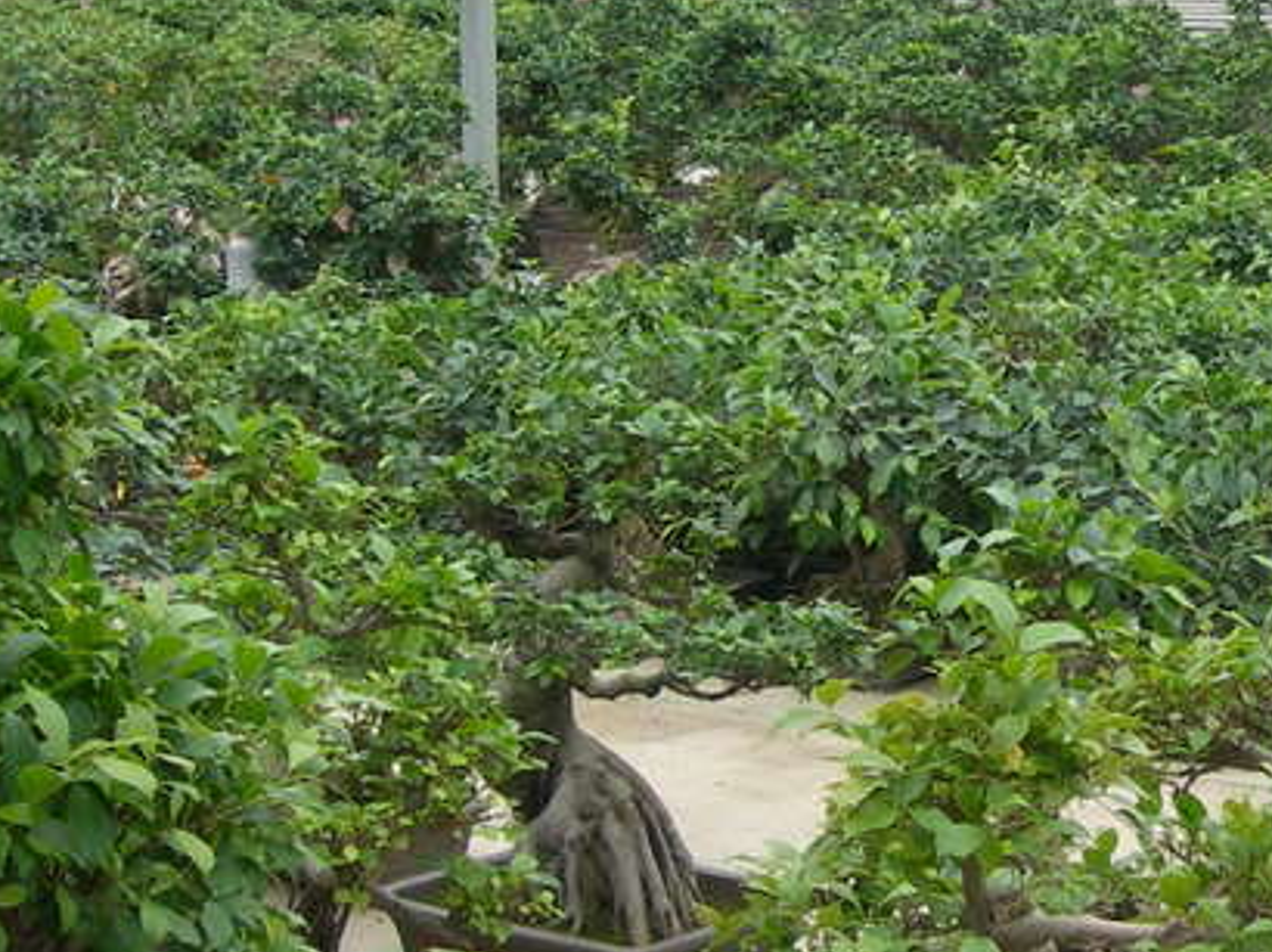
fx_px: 3489
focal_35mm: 95
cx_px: 1111
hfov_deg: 20.3
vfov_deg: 15.5
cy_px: 580
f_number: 2.8
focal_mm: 7.8
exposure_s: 1/216
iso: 100
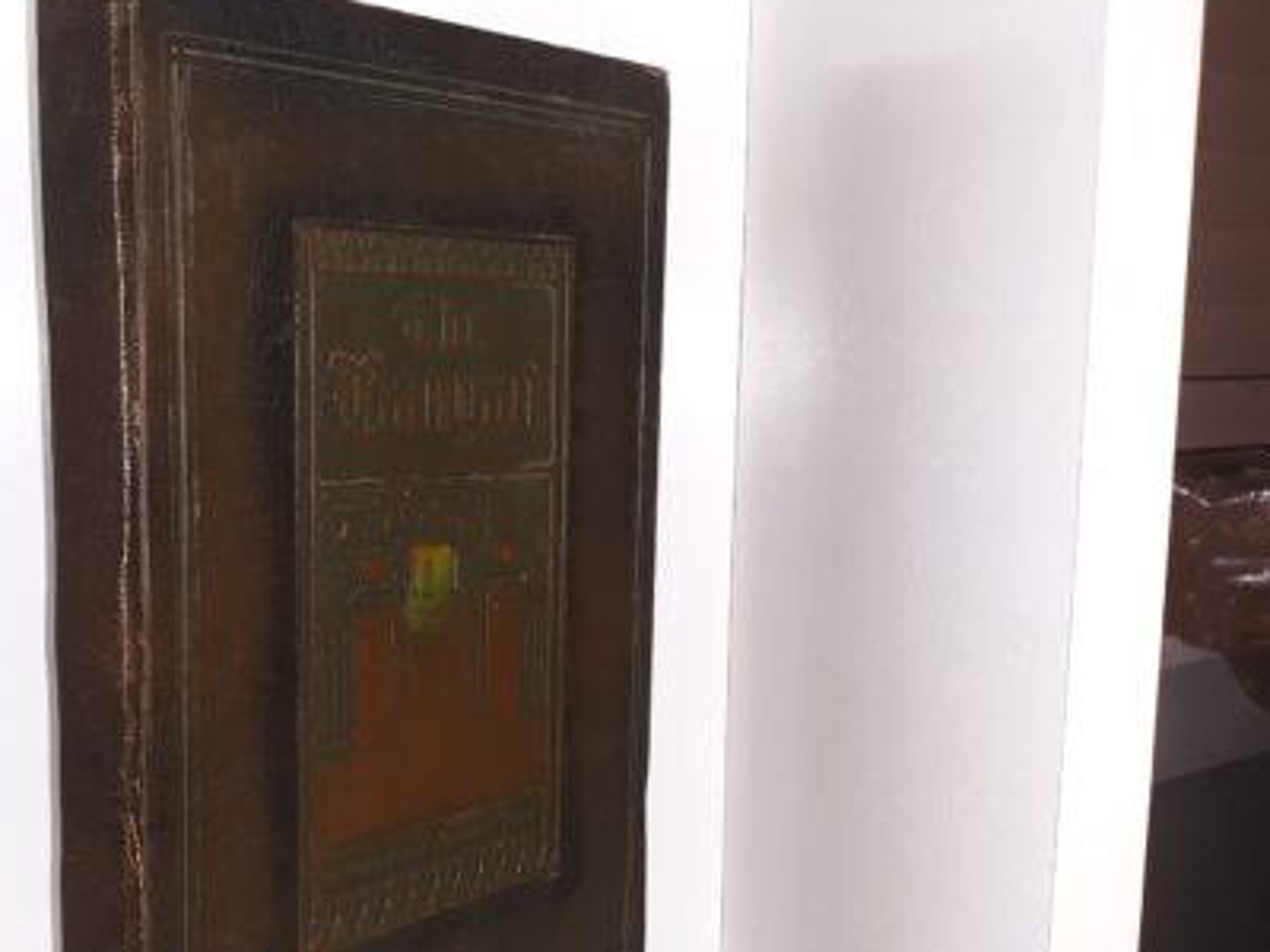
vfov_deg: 34.2
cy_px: 571
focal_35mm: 42
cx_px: 359
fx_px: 1541
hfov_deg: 43.7
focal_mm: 3.7
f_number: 1.7
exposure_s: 1/60
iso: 64
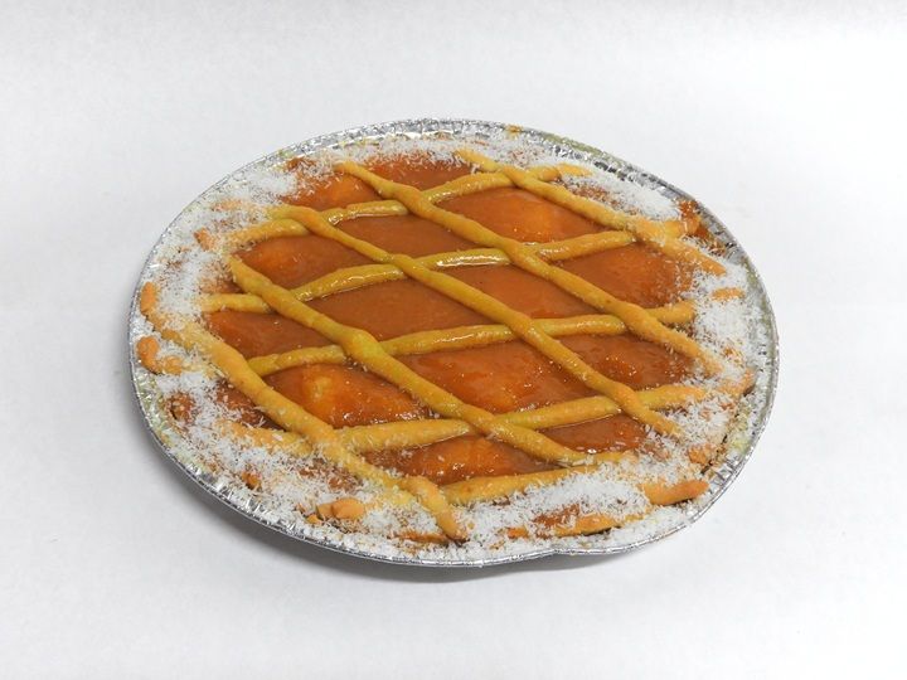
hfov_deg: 46.8
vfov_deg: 36.0
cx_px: 454
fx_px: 1048
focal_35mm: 40
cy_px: 340
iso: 400
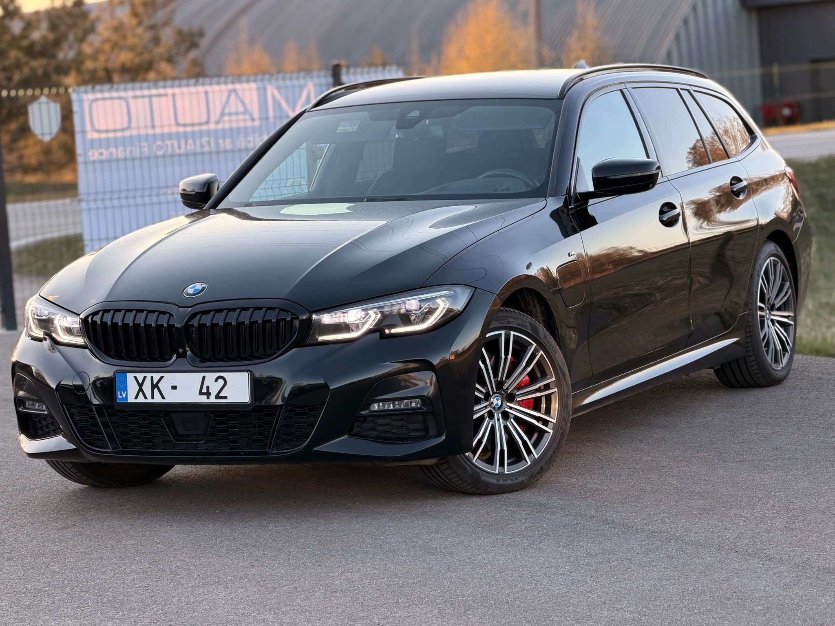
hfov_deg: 19.6
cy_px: 313
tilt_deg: -5.0
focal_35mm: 100
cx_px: 418
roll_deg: +0.7
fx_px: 2412
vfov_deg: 14.8
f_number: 2.8
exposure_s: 1/121
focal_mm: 16.89
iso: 80
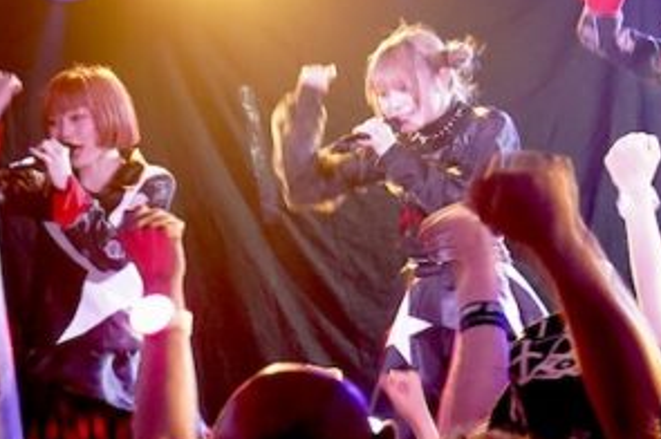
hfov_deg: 13.4
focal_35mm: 146
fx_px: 2678
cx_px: 923
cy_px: -71
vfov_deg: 9.3
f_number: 4.5
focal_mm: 42
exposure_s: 1/30
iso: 3200
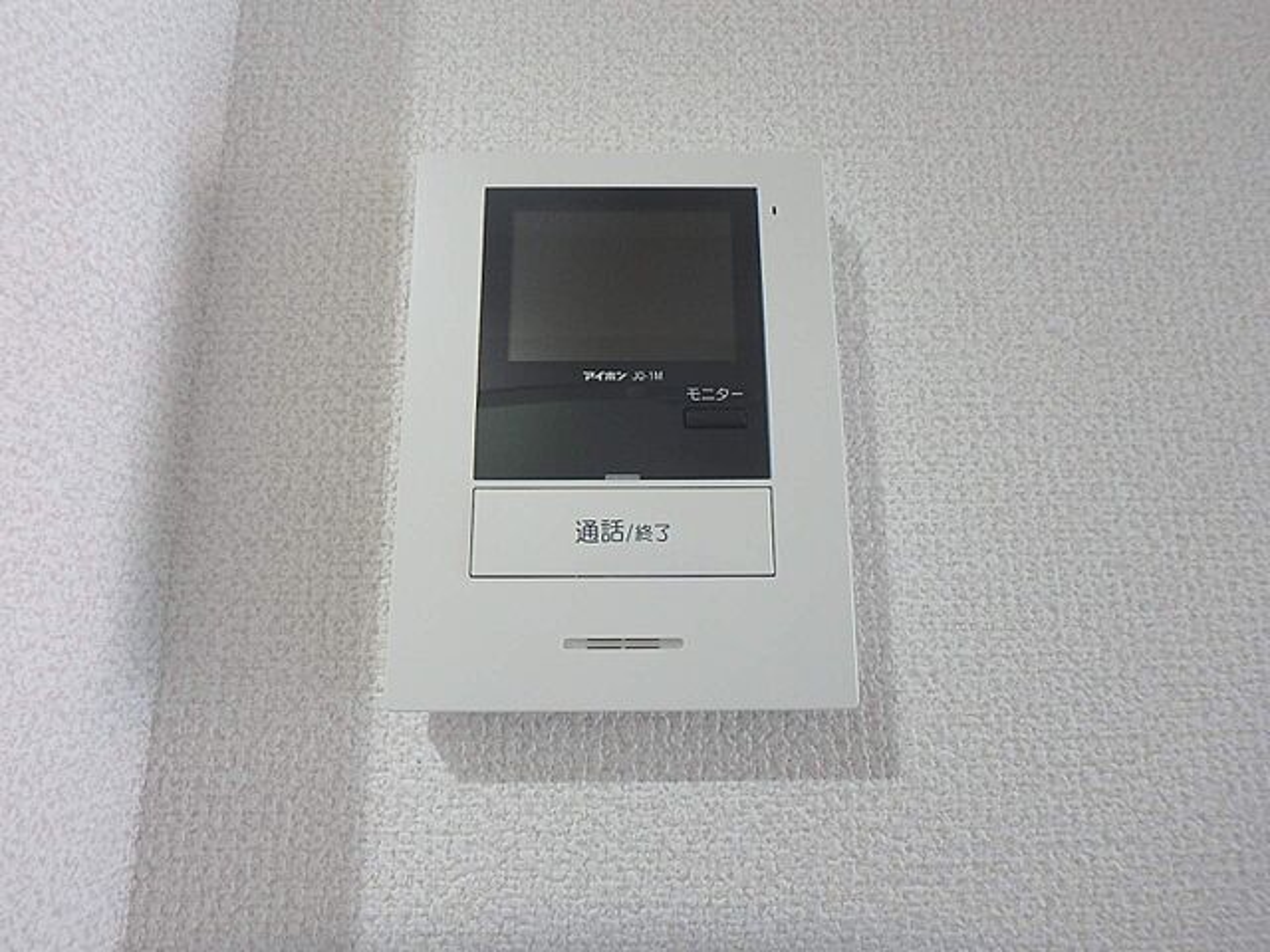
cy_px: 476
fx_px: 770
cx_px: 635
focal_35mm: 21
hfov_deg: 79.0
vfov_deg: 63.4
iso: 250
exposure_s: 1/30
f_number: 3.5
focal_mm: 3.7
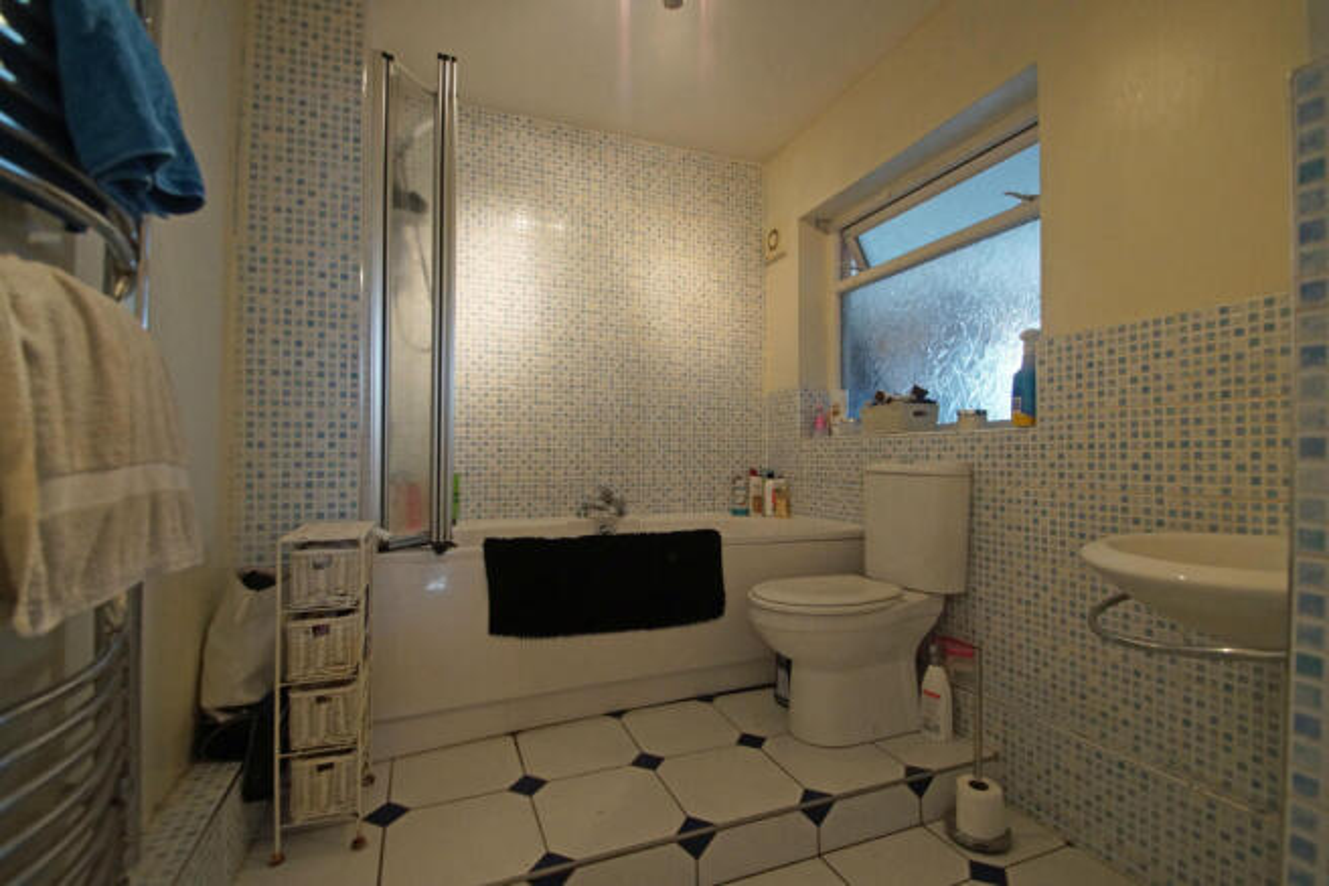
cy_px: 443
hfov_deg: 100.4
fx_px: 554
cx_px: 664
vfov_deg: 77.3
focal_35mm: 15
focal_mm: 10
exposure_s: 1/60
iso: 1000
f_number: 4
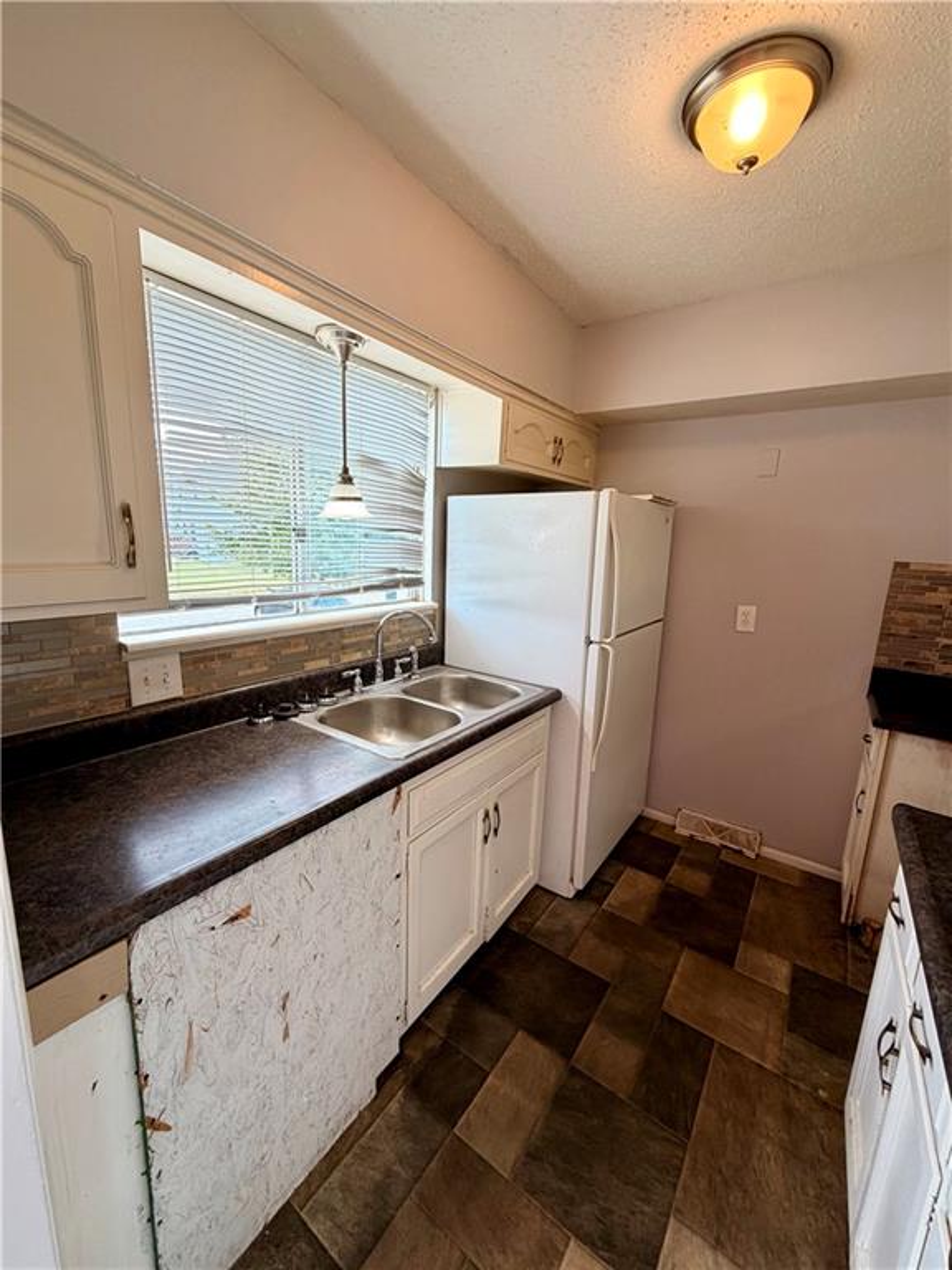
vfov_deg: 102.1
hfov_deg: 85.7
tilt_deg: -10.8
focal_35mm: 14
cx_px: 476
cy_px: 635
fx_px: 513
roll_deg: -2.7
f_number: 2.2
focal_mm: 2.22
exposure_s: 1/120
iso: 125
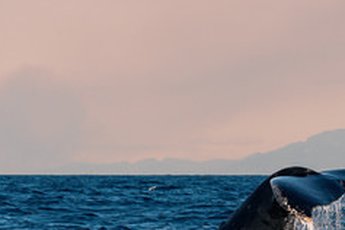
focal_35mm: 426
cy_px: 154
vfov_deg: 3.2
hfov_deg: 4.8
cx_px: 383
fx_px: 4082
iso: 160
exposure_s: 1/500
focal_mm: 168
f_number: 10
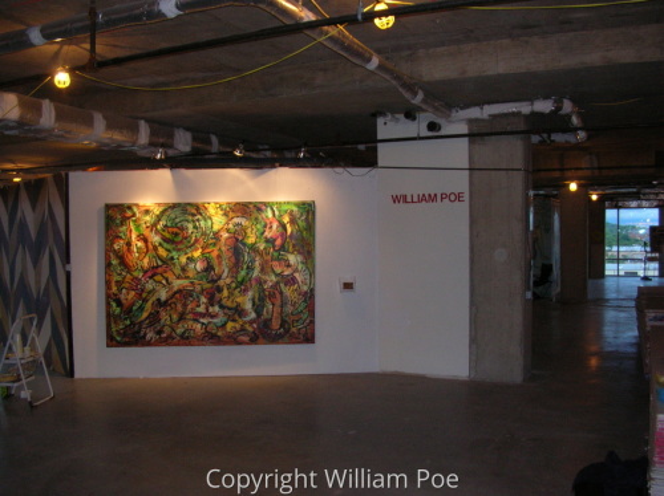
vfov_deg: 40.6
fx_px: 671
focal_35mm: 35
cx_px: 332
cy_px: 248
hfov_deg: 52.7
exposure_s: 1/60.1
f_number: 2.8
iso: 120
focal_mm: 5.8
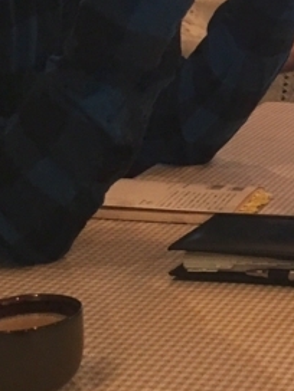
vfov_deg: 17.9
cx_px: 516
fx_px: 1234
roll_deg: -1.2
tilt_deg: -8.3
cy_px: 66
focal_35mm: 109
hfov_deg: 12.5
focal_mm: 4.15
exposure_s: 1/30
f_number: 2.2
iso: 40
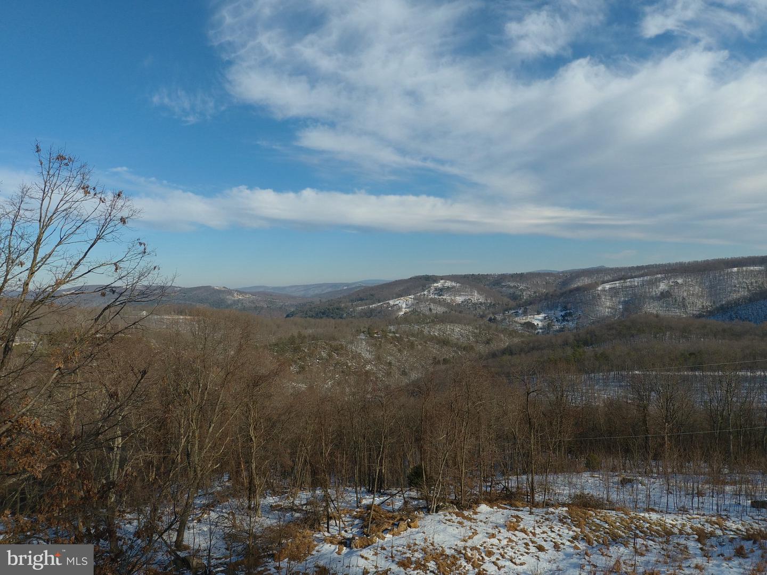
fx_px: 377
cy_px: 288
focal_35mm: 17
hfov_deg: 91.0
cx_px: 384
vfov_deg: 74.7
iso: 100
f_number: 2.8
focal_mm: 3.15
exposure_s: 1/1353
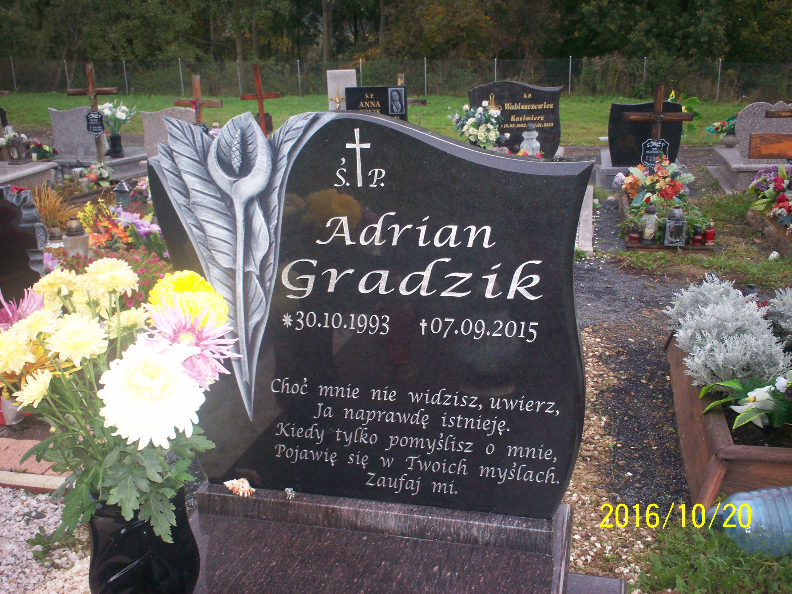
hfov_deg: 51.4
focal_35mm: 36
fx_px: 824
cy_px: 297
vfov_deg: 39.7
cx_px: 396
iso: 140
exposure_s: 1/60
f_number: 4.5
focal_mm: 6
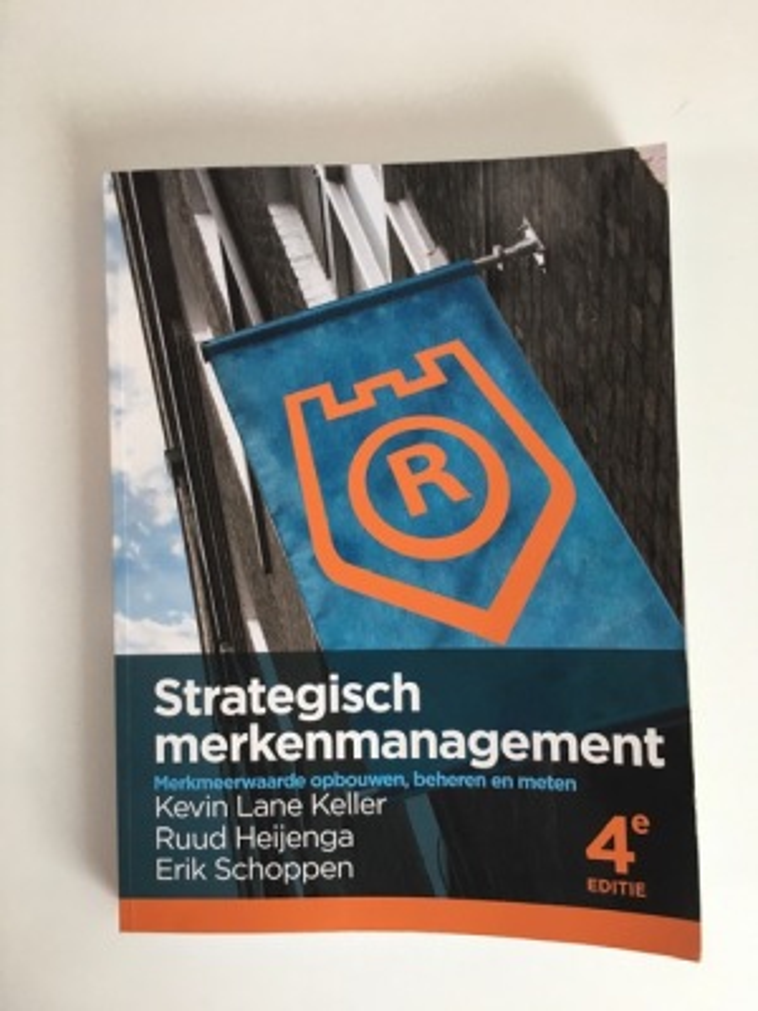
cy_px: 506
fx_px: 847
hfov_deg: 48.2
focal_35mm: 29
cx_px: 379
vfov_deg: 61.7
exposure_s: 1/33
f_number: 2.2
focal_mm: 4.15
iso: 50
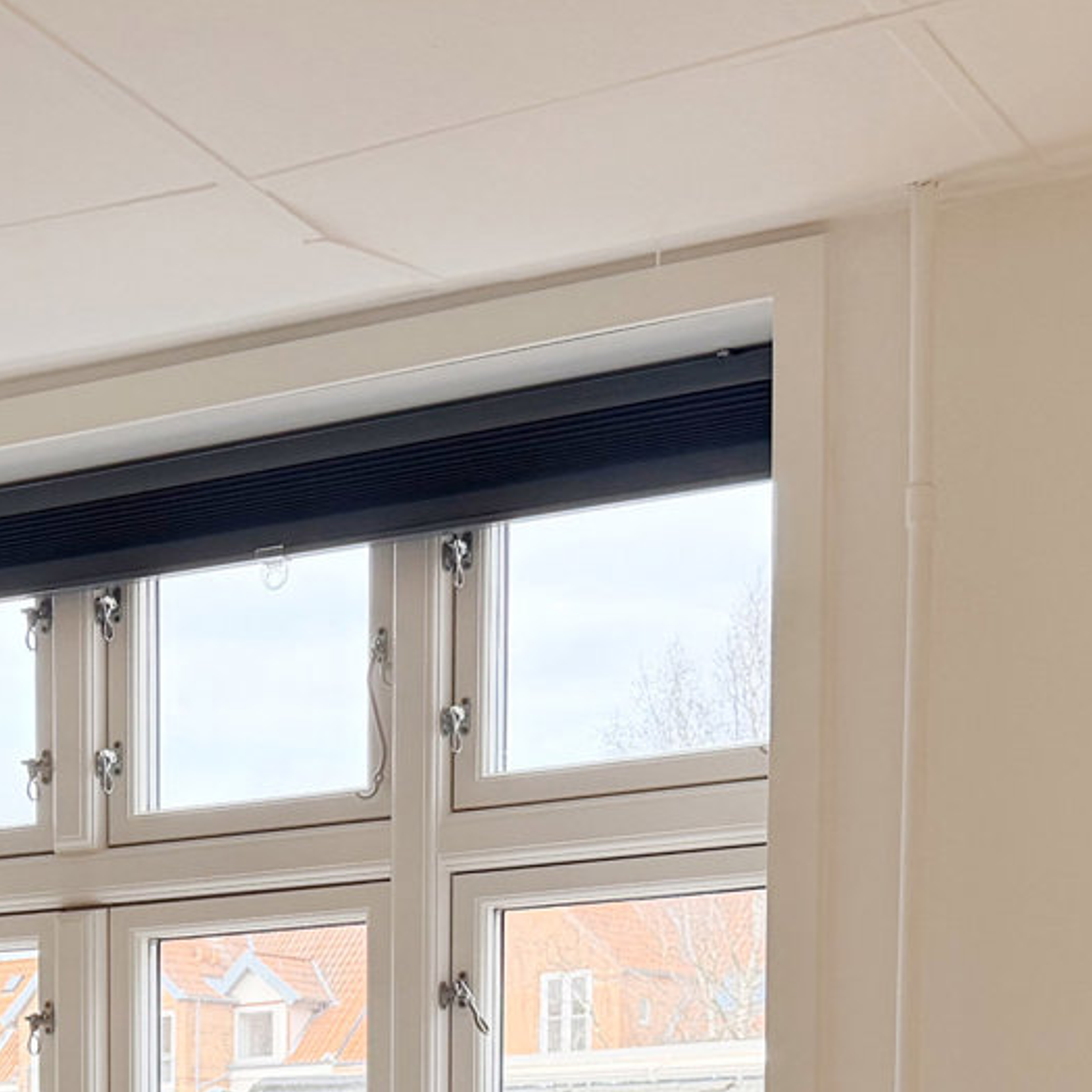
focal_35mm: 81
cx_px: -38
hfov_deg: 20.6
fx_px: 2891
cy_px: 1378
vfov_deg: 19.8
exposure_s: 1/330
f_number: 1.78
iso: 100
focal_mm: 6.76
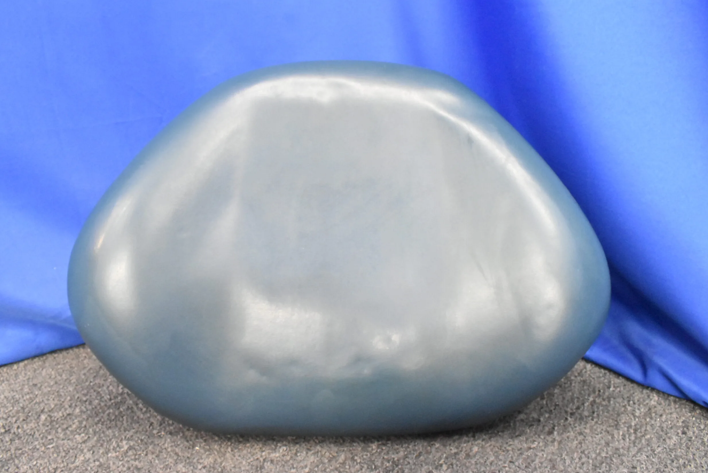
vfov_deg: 46.5
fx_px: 551
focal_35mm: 28
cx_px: 344
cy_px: 231
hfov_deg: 65.4
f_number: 8
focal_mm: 18
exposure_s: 1/30
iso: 7200
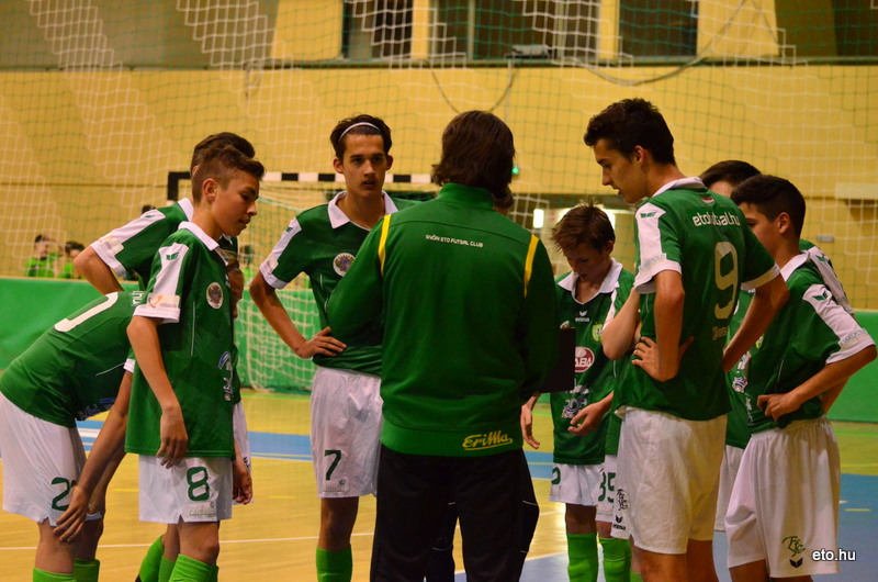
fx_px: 2556
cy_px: 291
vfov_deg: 13.0
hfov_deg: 19.5
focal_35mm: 105
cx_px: 439
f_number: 4.5
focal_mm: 70
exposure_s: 1/400
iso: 4000
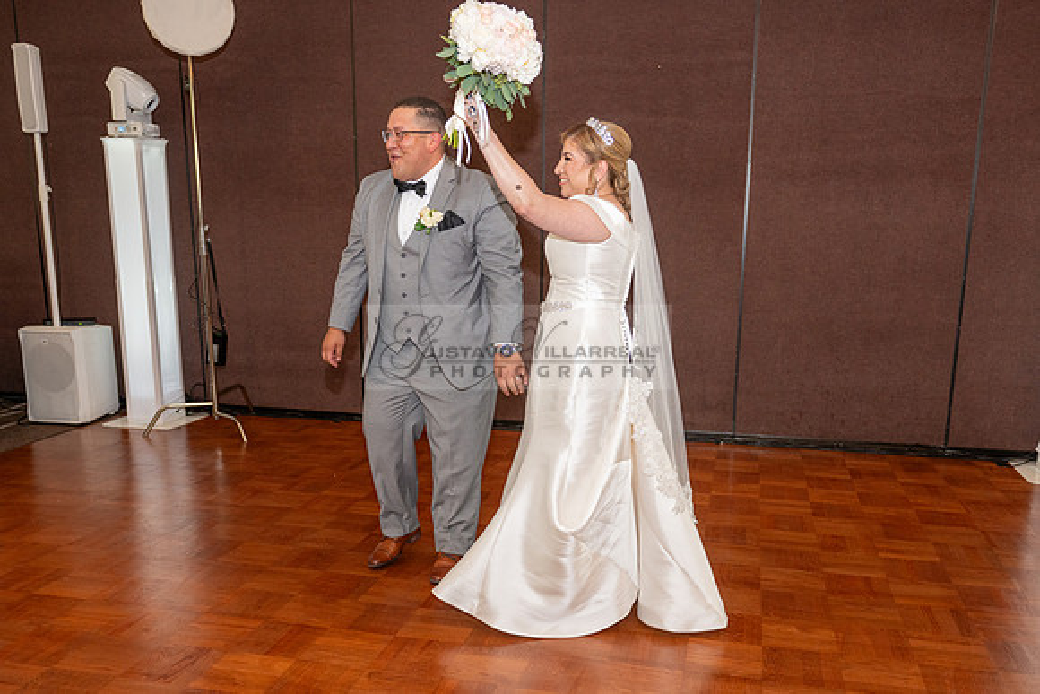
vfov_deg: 39.3
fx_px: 966
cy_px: 429
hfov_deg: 56.6
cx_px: 520
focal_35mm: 33
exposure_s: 1/125
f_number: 3.5
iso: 800
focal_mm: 27
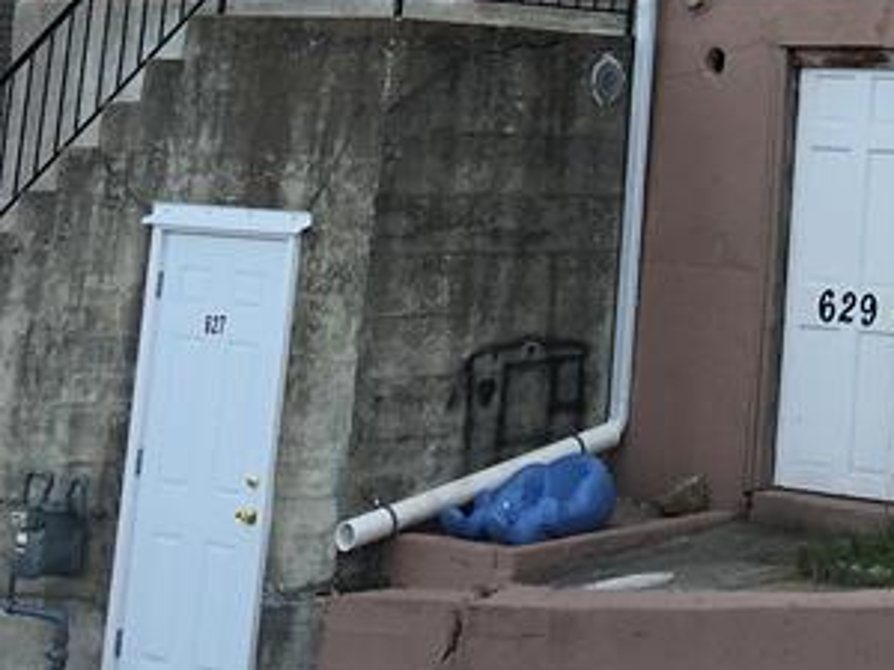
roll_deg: -3.2
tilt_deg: +12.4
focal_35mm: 99
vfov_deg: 14.1
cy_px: -313
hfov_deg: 18.5
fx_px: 2557
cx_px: 1141
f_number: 2.2
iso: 25
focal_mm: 4.15
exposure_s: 1/469
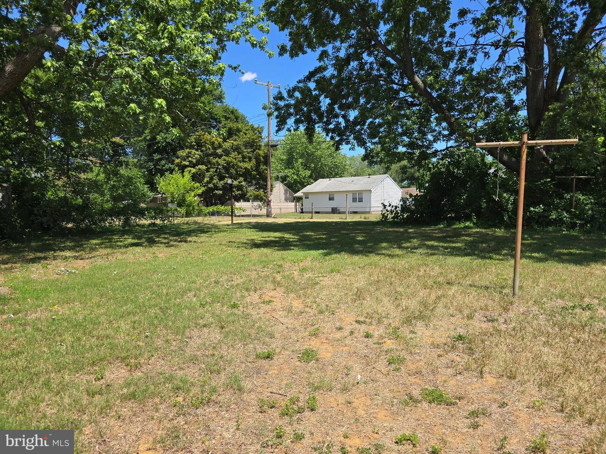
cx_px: 303
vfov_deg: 58.9
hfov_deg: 73.9
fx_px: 403
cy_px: 227
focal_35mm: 23
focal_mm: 6.3
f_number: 1.7
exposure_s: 1/547
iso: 12
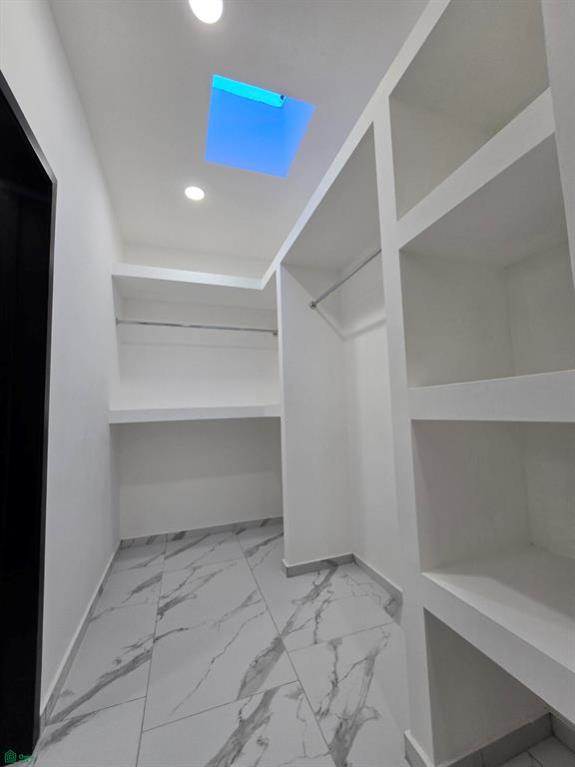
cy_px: 384
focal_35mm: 13
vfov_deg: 106.2
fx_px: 288
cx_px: 288
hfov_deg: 89.9
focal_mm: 2.2
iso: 64
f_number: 2.2
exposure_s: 1/60
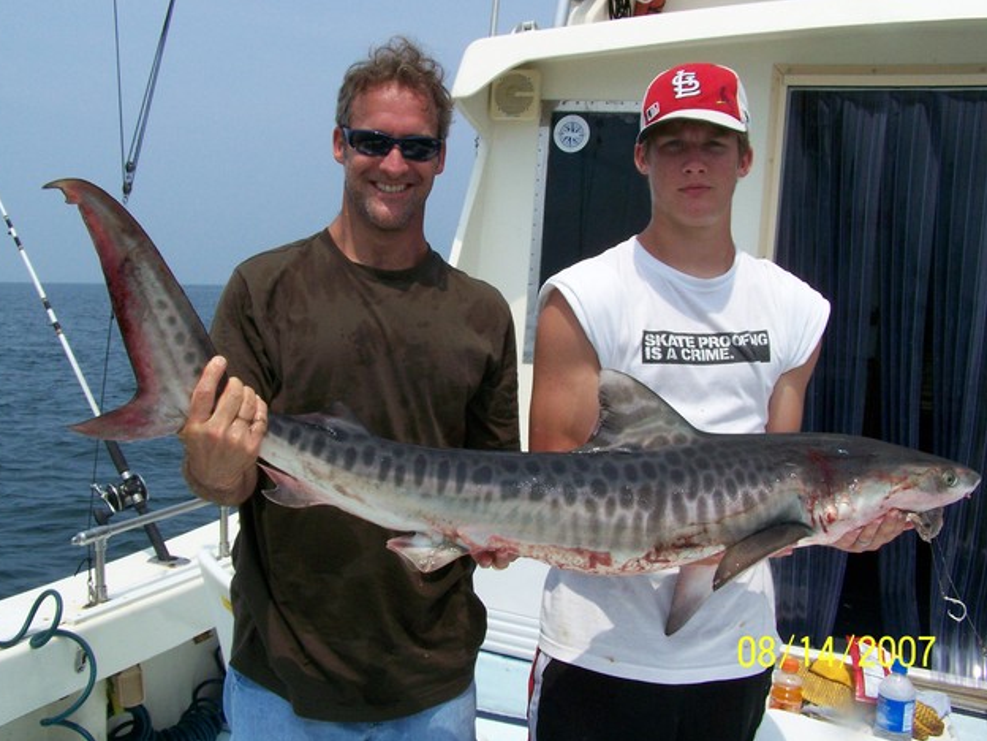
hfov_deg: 47.9
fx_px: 1112
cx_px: 482
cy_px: 368
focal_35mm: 39
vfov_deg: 36.8
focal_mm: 6.3
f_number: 5.6
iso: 160
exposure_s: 1/1250
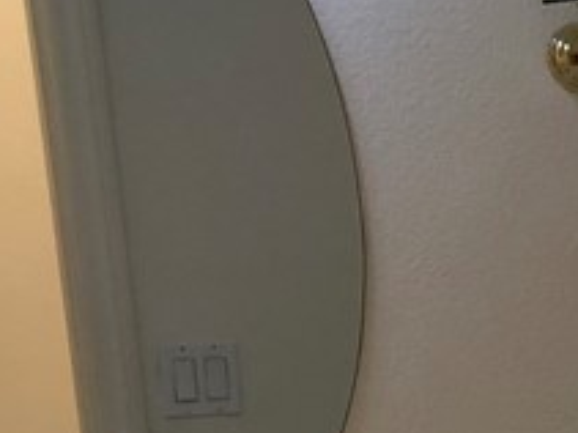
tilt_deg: -15.2
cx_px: 1090
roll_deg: +0.9
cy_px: 693
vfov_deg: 10.4
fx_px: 2270
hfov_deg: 12.9
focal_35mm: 136
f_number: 1.8
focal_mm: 3.99
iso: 40
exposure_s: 1/20
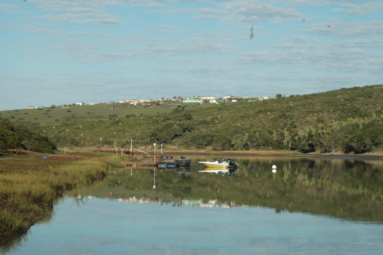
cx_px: 192
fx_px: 1116
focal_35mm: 105
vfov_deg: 13.0
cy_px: 128
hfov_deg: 19.5
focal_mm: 70
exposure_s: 1/500
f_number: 11
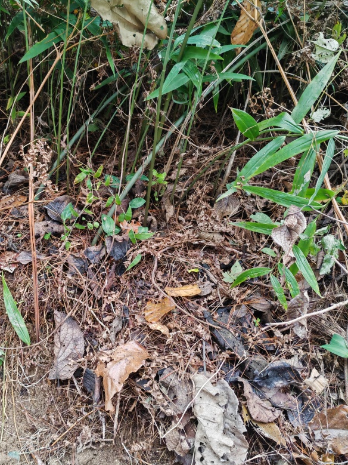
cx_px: 114
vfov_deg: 50.1
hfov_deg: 38.2
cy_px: 245
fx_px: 496
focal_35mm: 37
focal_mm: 5.52
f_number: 1.9
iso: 1250
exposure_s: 1/250
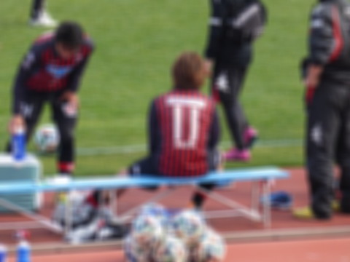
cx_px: 175
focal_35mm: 502
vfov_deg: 3.0
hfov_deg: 3.9
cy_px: 131
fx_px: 5076
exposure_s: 1/500
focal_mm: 81.7
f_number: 6.3
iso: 500
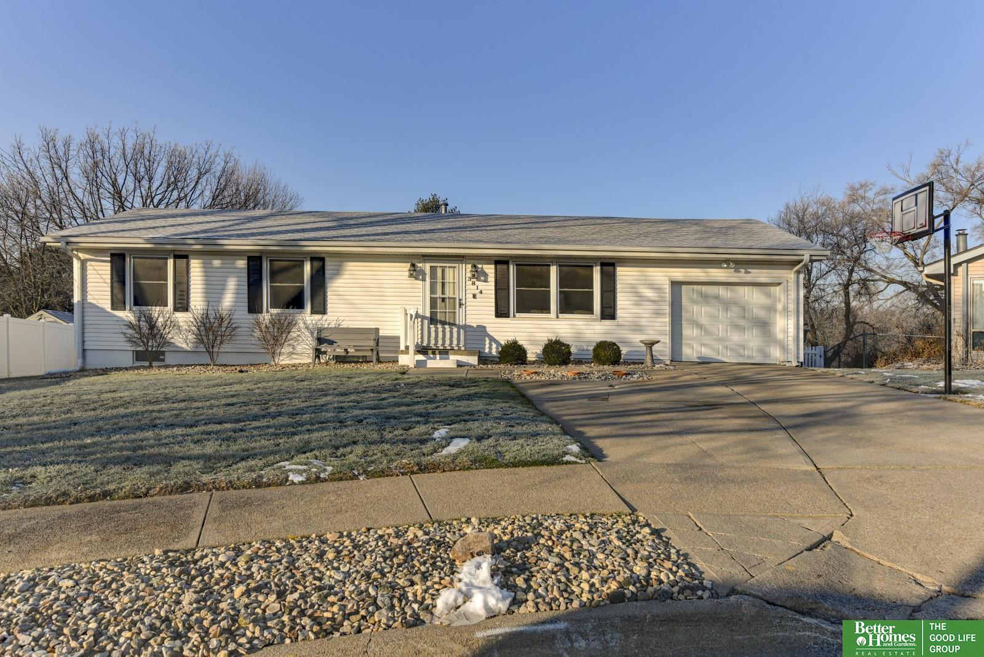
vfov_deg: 53.2
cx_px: 492
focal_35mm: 24
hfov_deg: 73.7
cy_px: 328
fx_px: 656
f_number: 8
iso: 400
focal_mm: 24
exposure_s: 1/1000
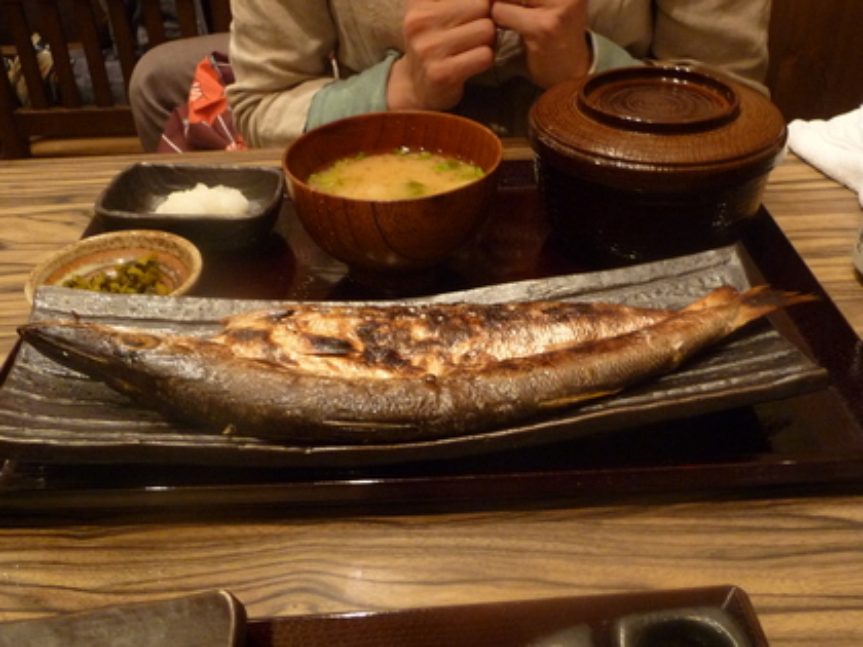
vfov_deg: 39.7
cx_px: 432
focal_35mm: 36
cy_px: 324
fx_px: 898
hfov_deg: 51.4
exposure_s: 1/8
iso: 400
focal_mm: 4.7
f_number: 3.3
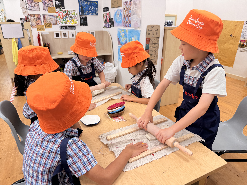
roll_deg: +0.3
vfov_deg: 56.8
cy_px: 92
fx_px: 171
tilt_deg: -22.7
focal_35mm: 24
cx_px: 124
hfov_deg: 71.6
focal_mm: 6.76
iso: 80
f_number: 1.78
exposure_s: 1/100
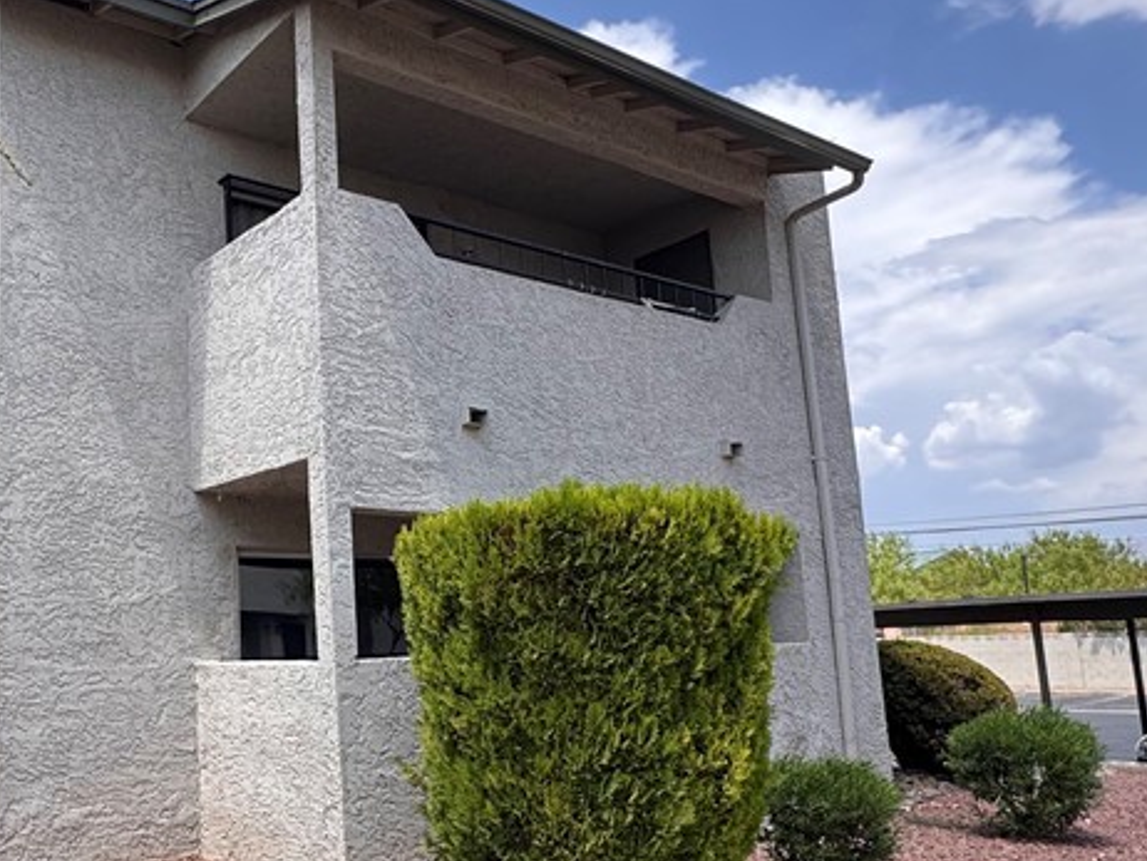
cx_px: 293
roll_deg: +1.7
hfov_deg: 55.6
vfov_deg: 45.3
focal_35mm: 31
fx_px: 1028
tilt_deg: +8.3
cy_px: 506
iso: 40
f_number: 2.2
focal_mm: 2.22
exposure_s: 1/720
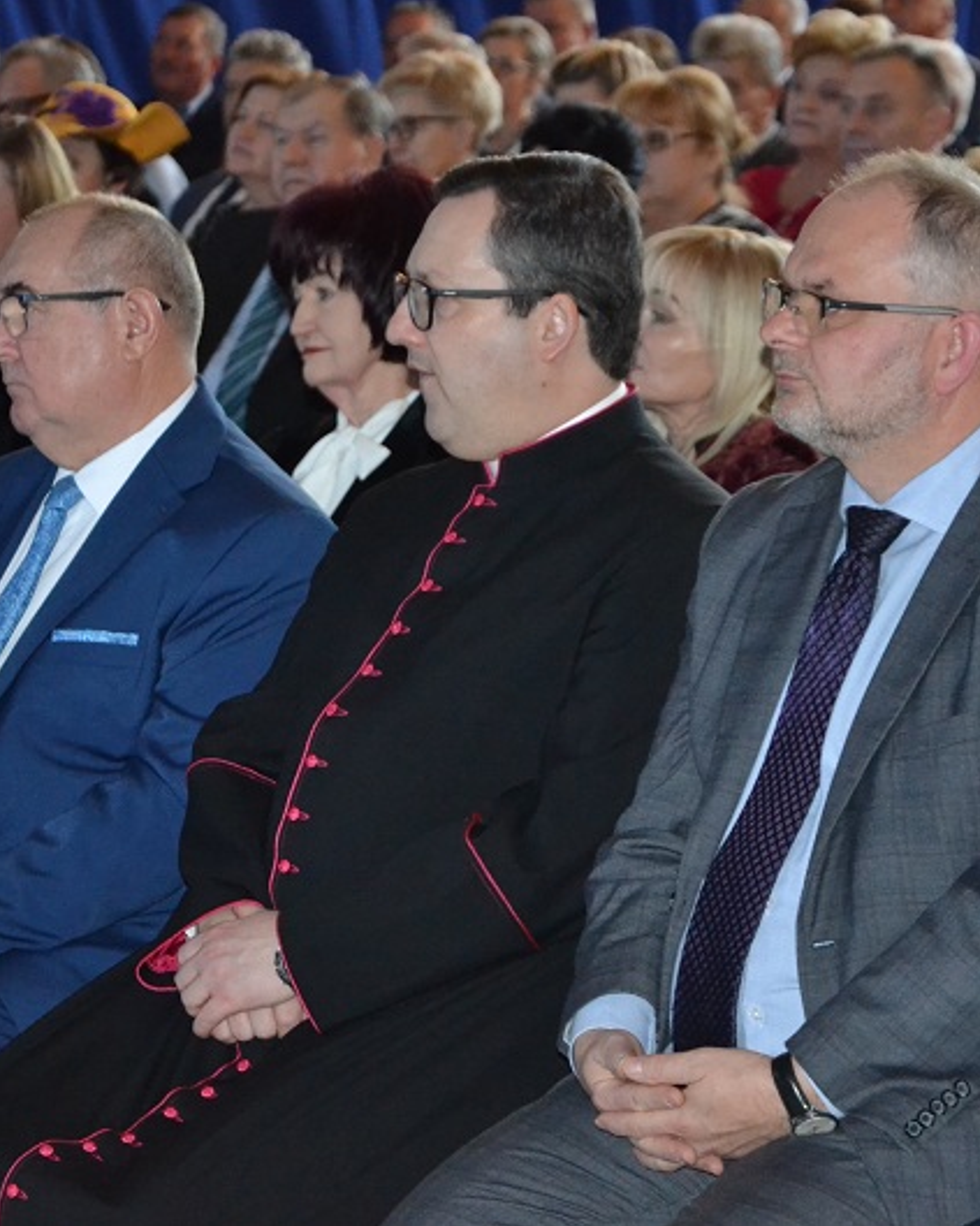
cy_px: 615
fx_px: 5792
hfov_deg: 9.7
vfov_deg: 12.1
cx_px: 389
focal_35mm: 160
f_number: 5.3
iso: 3200
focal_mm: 75
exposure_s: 1/60
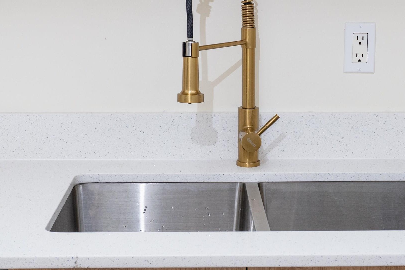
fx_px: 832
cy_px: 40
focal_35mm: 74
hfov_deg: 27.3
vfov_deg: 18.2
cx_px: 227
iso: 400
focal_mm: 26
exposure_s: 1/80
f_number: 7.1
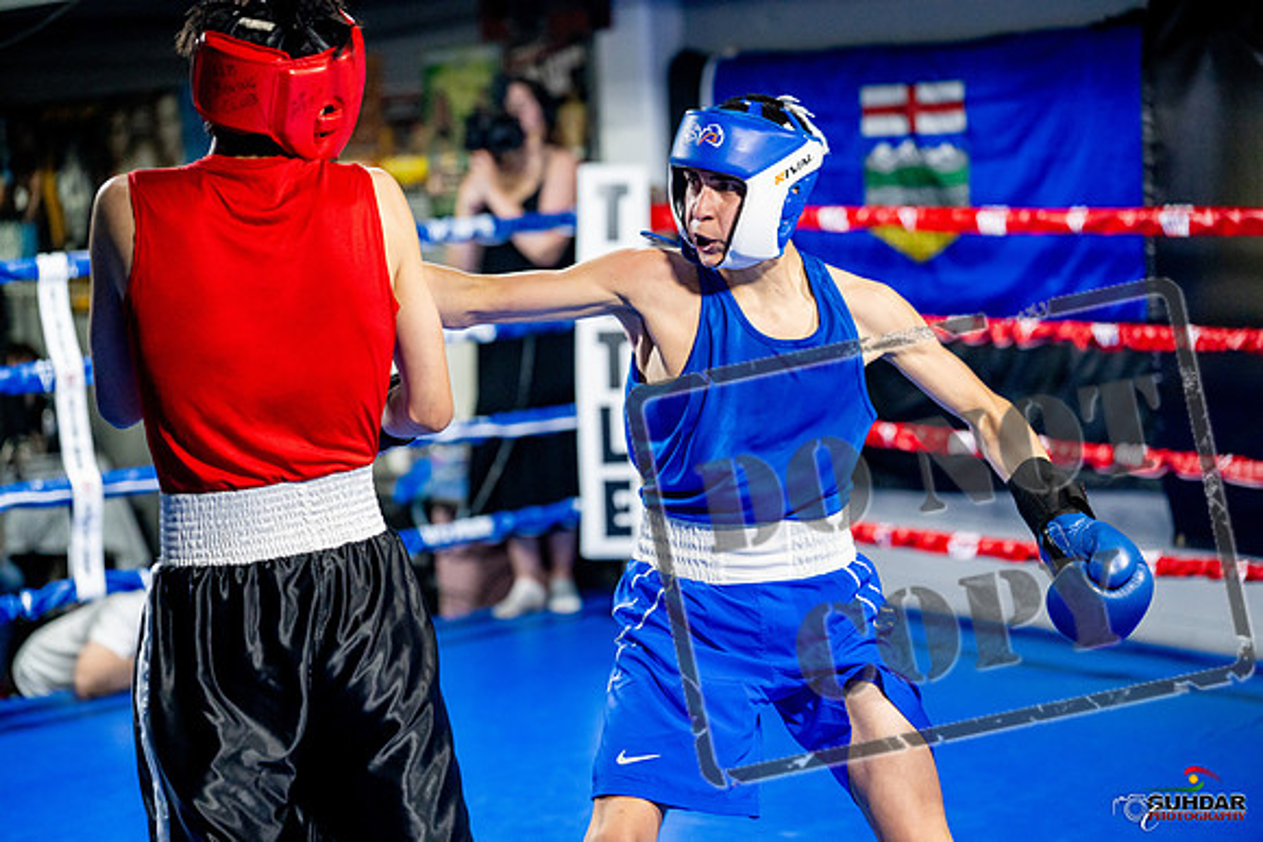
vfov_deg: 19.5
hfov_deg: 28.8
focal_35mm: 70
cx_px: 632
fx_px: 2456
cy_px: 421
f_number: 2
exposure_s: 1/1000
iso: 4000
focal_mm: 70
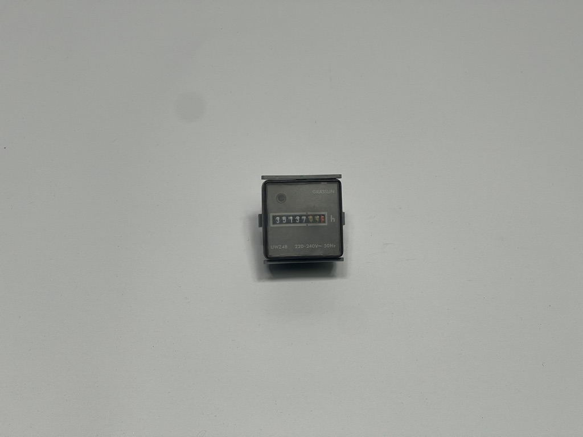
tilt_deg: -51.7
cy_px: 218
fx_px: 1078
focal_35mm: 64
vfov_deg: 22.9
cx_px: 292
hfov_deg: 30.3
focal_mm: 7.5
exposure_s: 1/100
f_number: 2.2
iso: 40
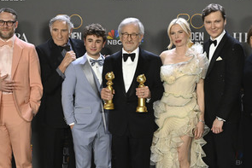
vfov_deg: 15.7
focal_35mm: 87
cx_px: 117
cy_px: 116
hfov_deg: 23.4
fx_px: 609
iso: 6400
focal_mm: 57
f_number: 7.1
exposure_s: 1/320
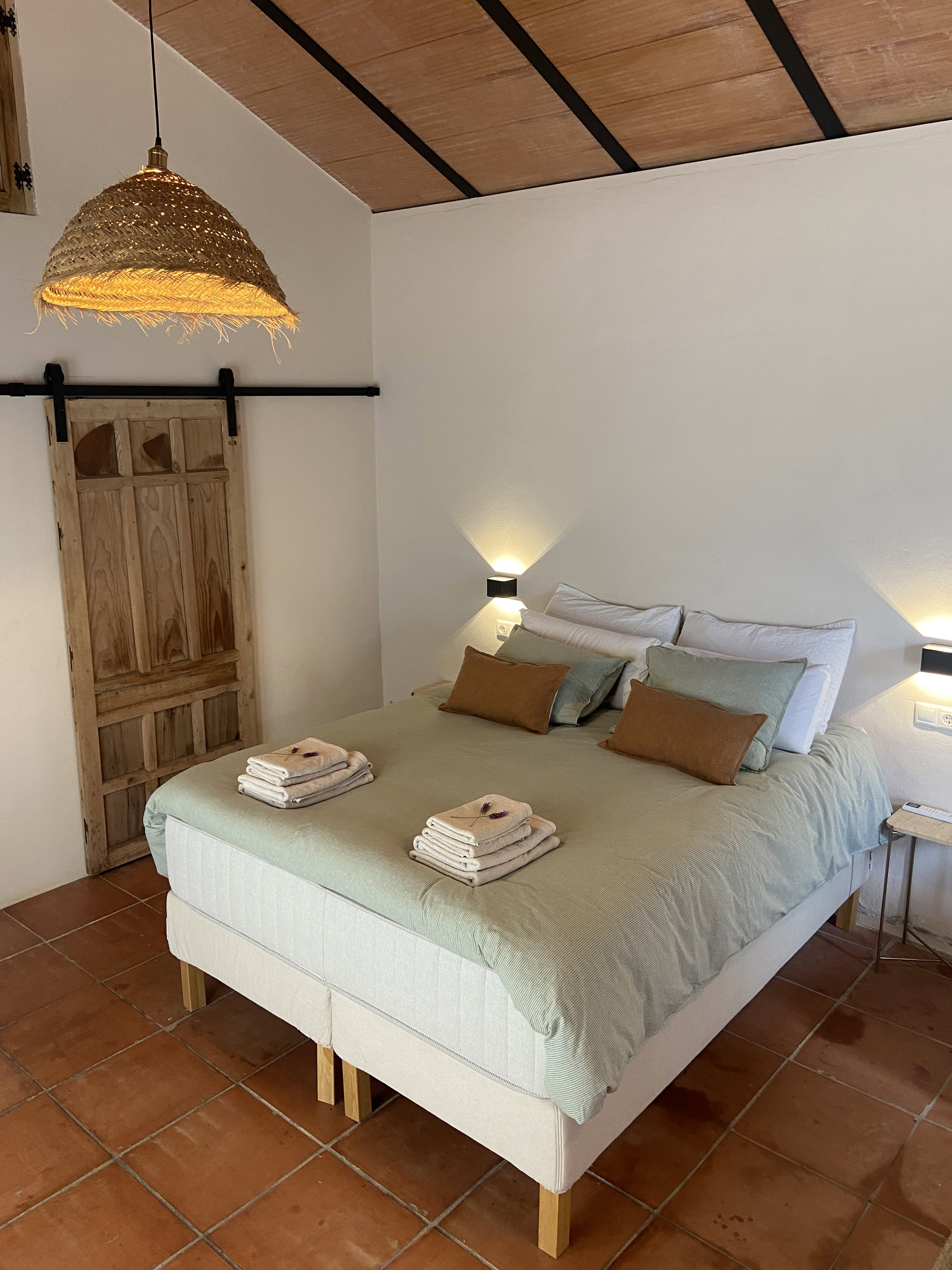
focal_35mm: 27
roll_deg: +0.9
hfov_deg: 51.3
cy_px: 624
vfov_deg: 65.3
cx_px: 492
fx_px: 990
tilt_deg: -13.1
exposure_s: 1/50
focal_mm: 4.25
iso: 125
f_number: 1.8
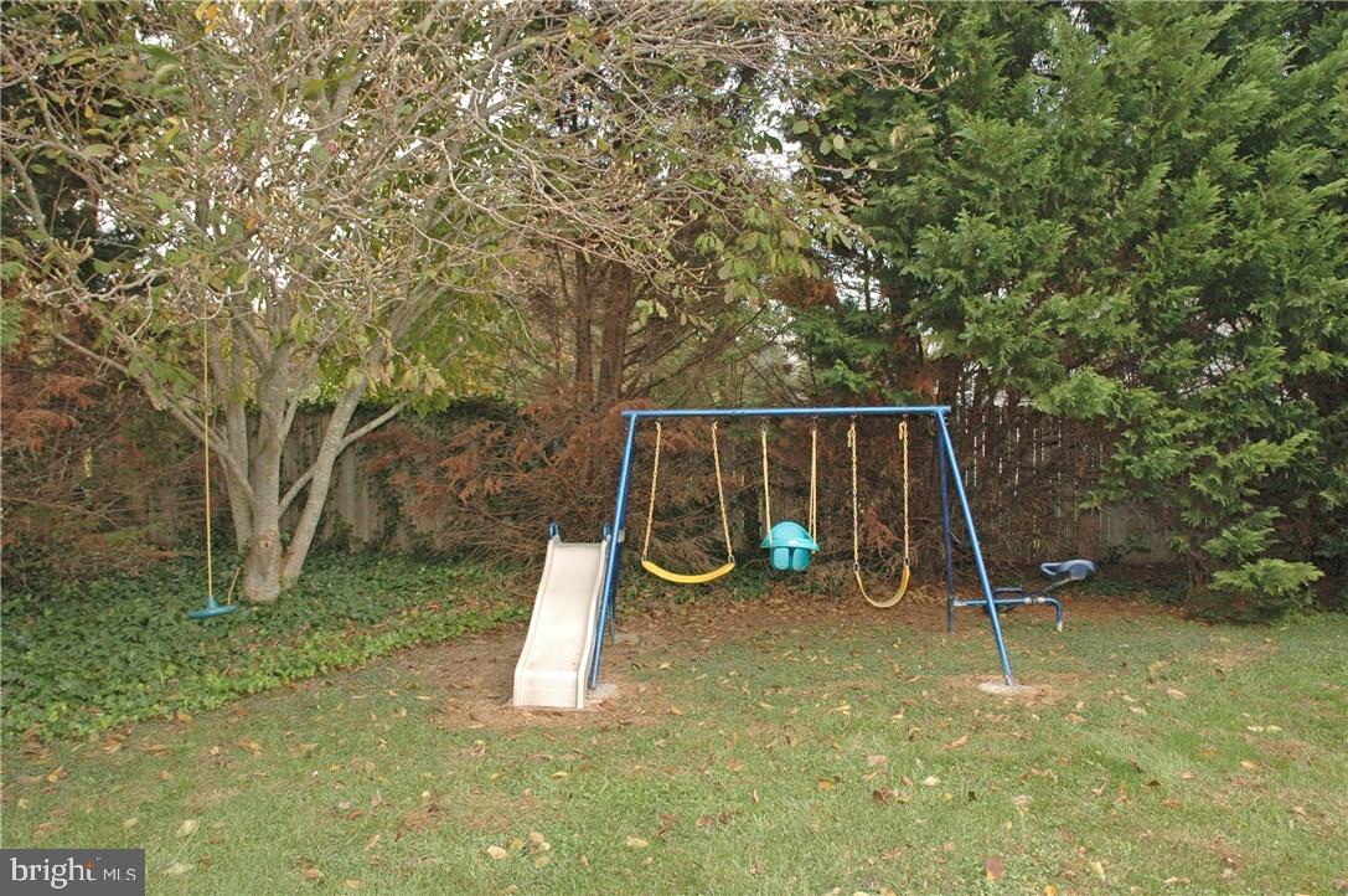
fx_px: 1010
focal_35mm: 27
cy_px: 448
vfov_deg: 47.8
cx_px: 674
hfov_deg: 67.4
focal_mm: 18
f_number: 7.1
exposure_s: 1/200
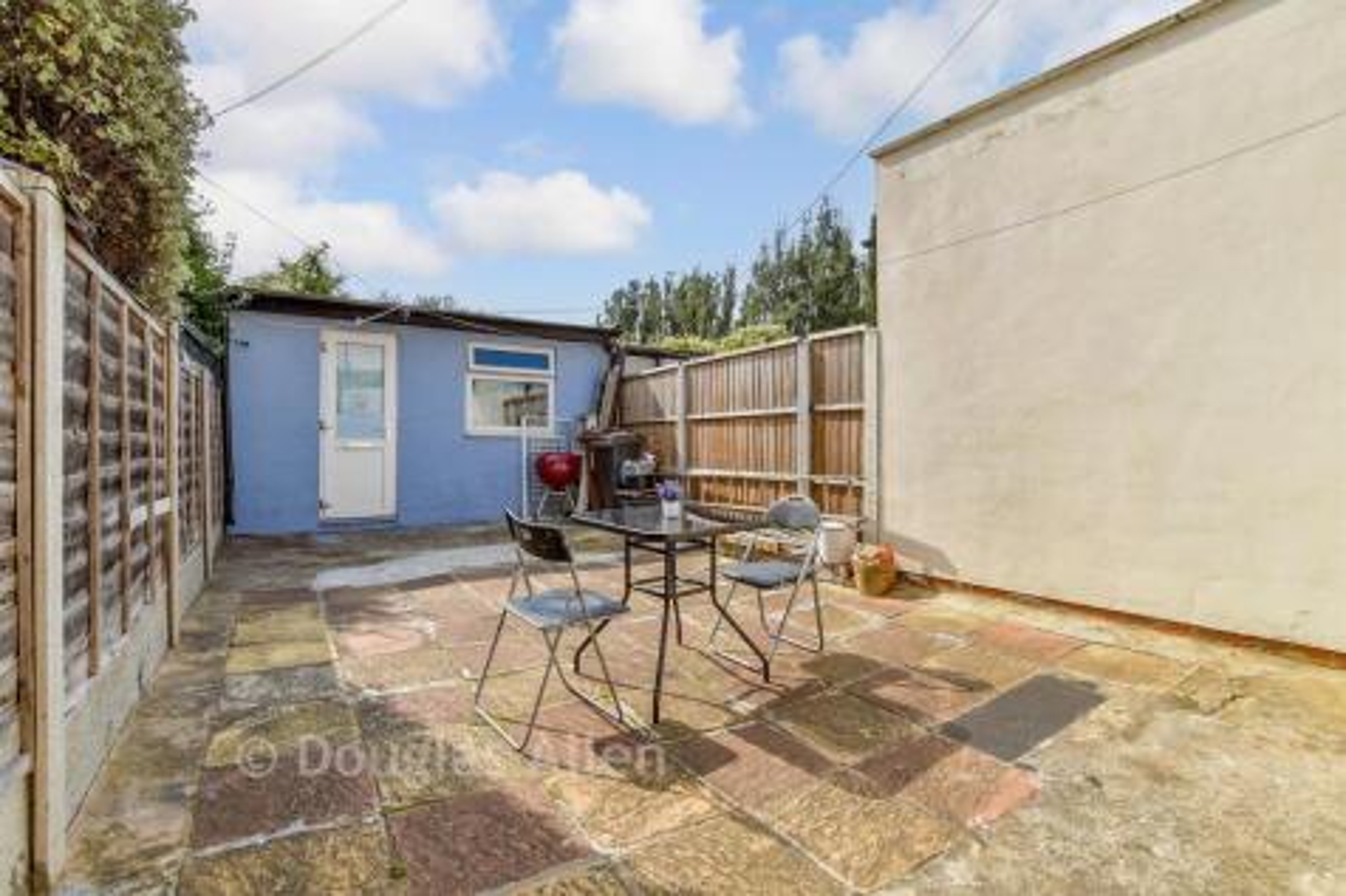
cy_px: 448
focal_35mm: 15
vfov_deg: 77.3
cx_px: 673
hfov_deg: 100.4
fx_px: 561
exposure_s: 1/320
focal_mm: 10
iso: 160
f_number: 8
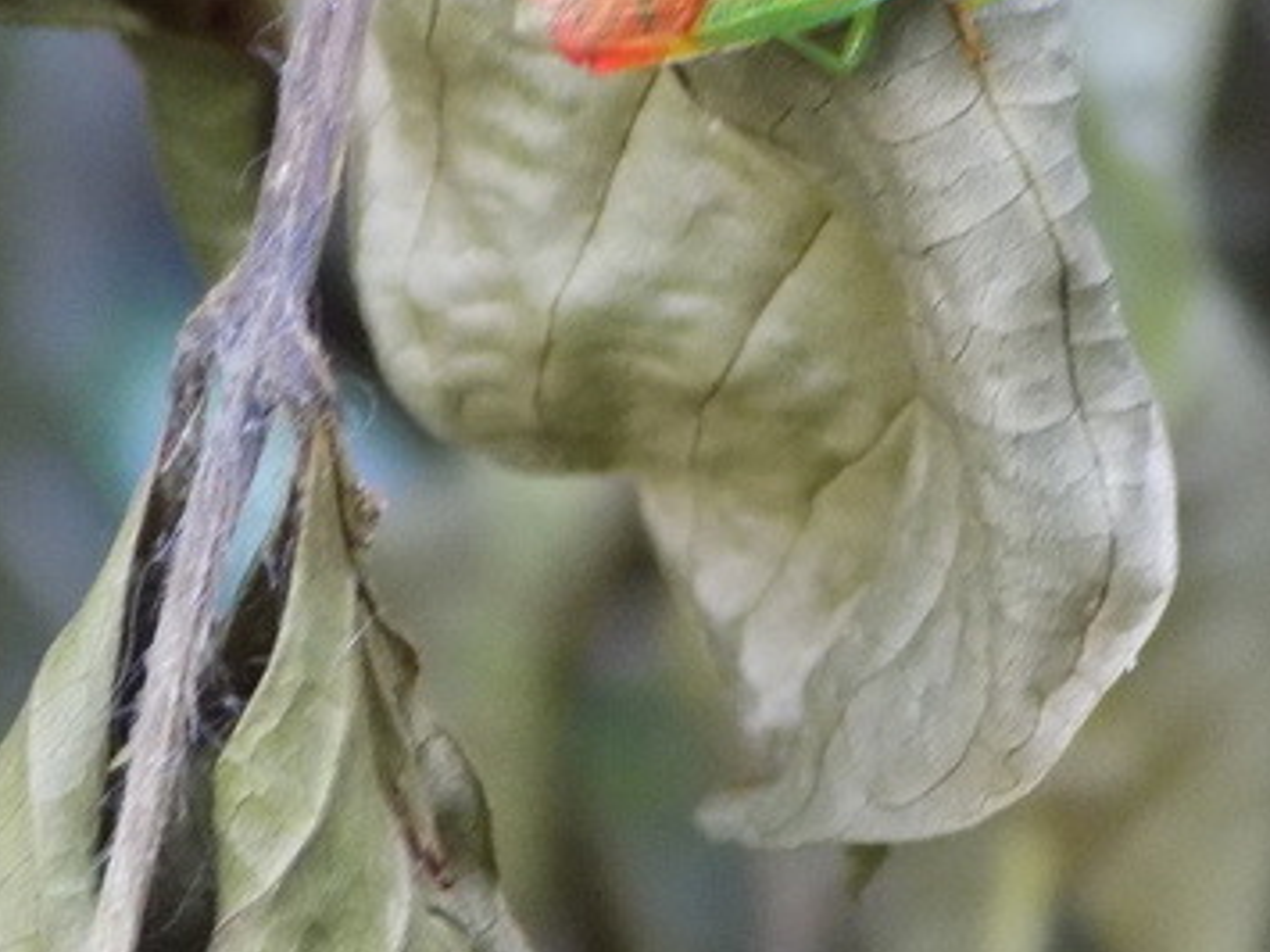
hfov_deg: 5.4
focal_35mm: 370
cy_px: -104
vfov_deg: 4.0
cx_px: 928
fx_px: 13570
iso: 400
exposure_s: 1/25
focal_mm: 27.3
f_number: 5.2
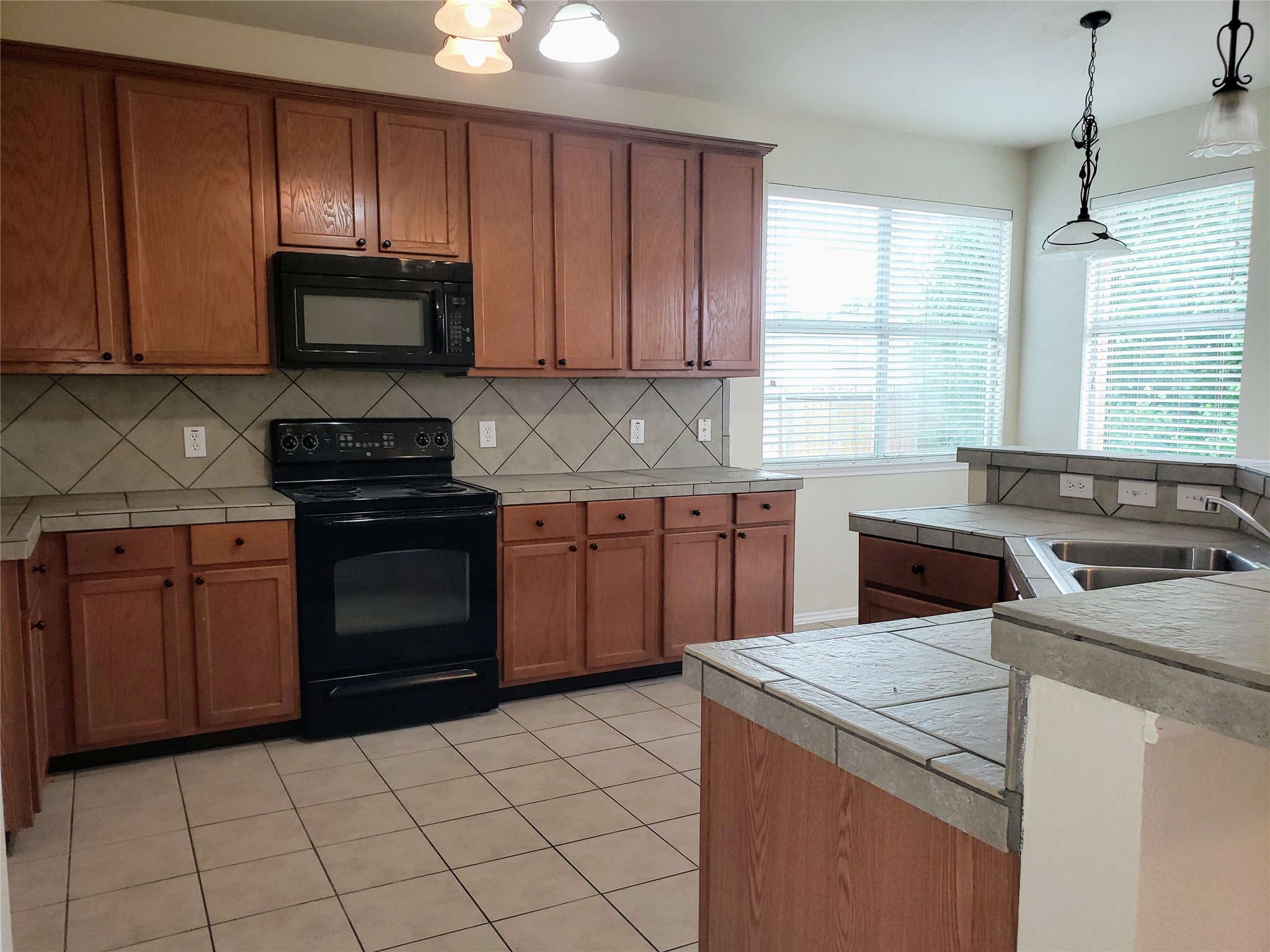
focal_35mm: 26
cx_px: 635
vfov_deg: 53.1
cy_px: 476
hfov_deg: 67.3
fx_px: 954
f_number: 2.4
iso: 100
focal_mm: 4.3
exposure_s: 1/60
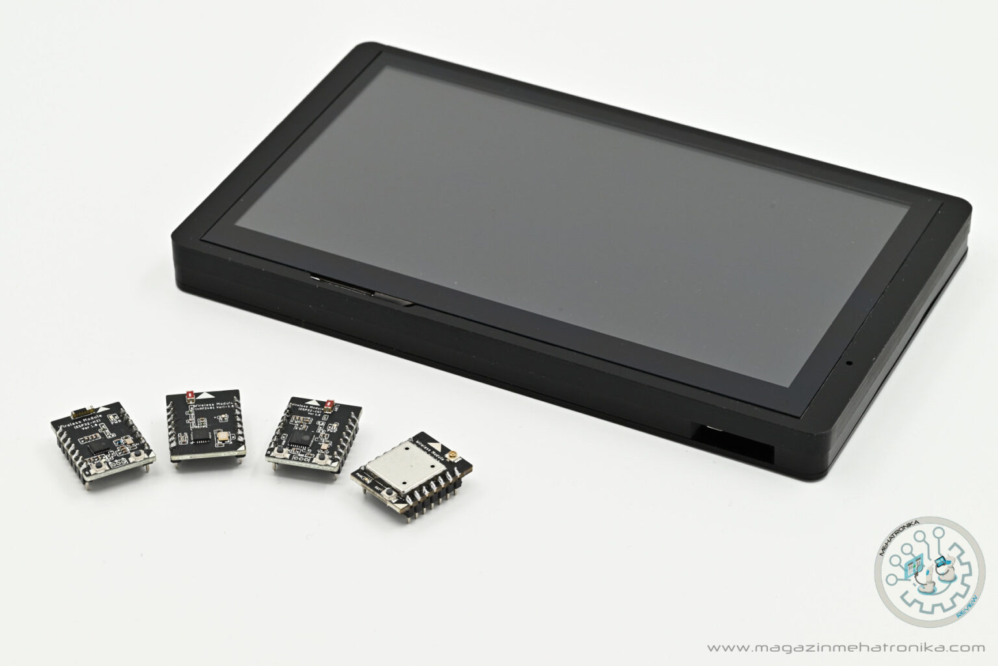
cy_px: 333
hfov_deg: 19.4
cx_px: 499
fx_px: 2912
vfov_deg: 13.1
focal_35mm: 105
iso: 800
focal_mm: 105
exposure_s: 1/60
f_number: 18
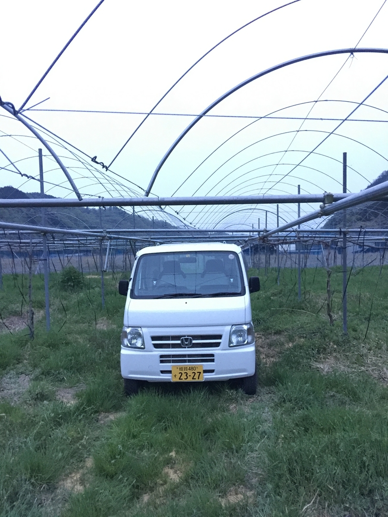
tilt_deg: +0.3
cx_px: 194
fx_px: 433
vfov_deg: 61.7
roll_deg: +1.6
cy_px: 258
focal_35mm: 29
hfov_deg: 48.2
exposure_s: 1/4
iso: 250
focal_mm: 4.15
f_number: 2.2
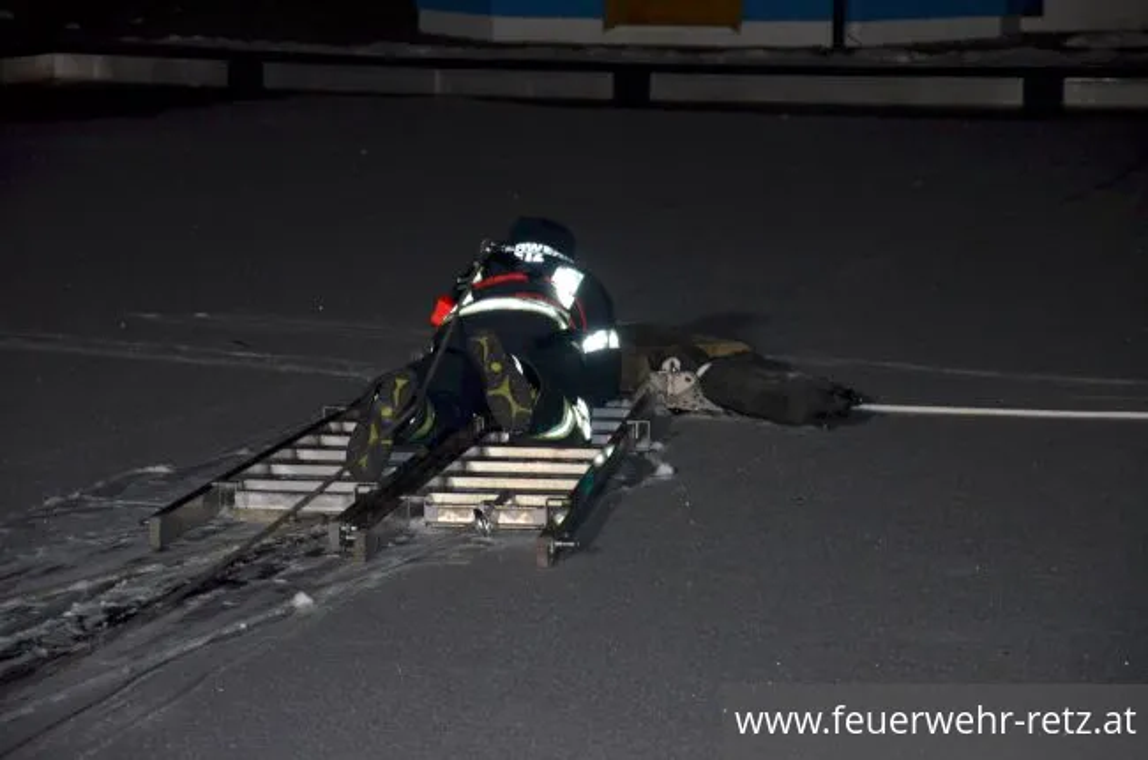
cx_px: 574
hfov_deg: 14.9
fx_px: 4390
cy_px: 380
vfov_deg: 9.9
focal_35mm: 138
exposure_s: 1/60
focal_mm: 92
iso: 3200
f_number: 5.6
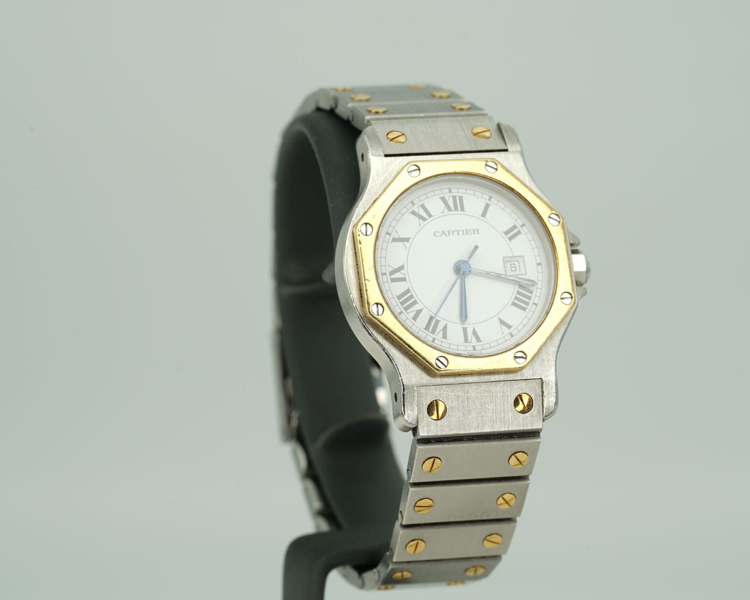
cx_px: 390
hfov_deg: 16.2
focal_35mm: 119
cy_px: 302
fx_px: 2641
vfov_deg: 13.0
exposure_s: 1/5
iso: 80
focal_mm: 105
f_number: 11
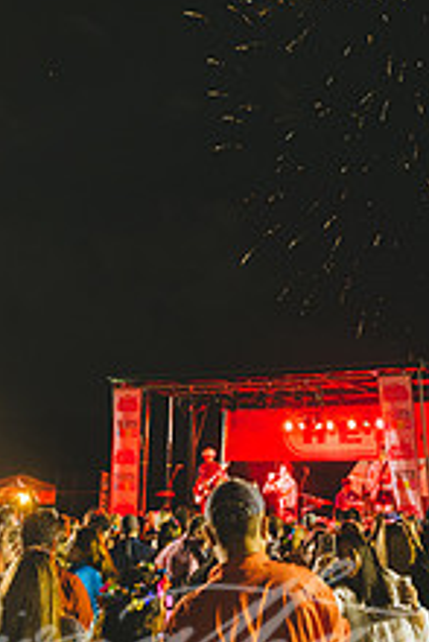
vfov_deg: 38.5
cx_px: 268
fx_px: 874
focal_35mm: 49
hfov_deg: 27.5
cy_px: 108
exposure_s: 1/60
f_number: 2.8
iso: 640
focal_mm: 24
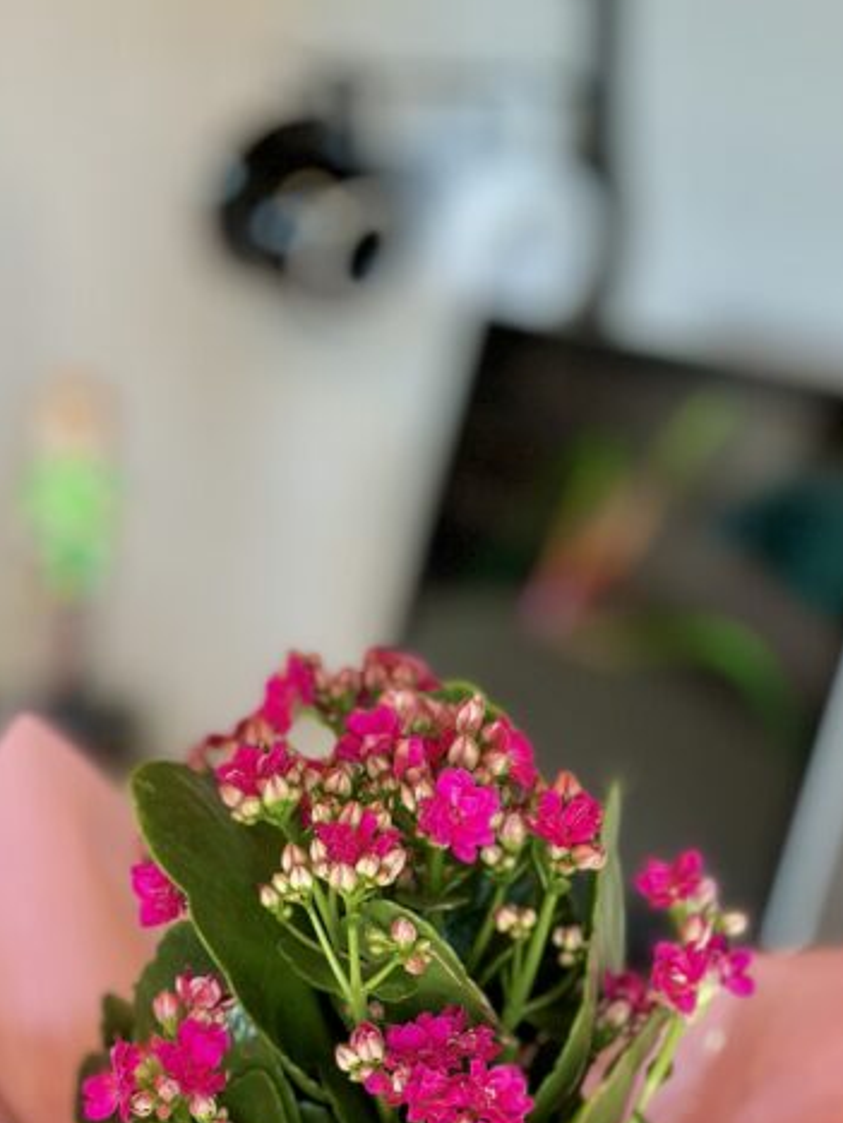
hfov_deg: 14.1
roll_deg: -0.9
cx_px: 418
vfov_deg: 18.4
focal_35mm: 105
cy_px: 1037
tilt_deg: -18.1
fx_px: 3409
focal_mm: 6.86
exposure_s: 1/120
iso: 100
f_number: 1.78
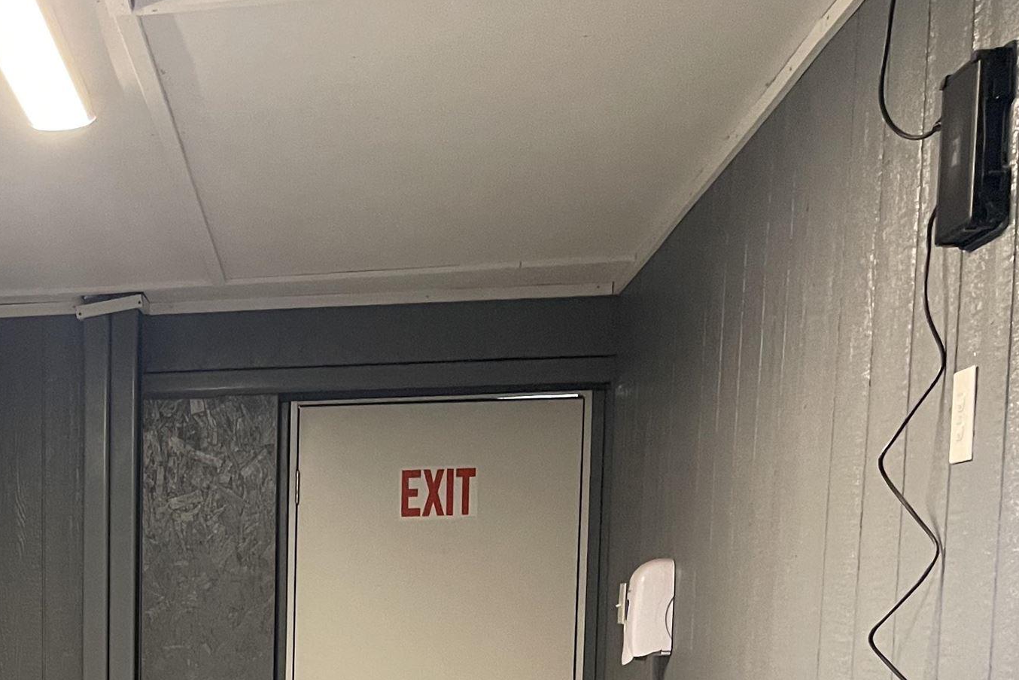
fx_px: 1670
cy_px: 803
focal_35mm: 59
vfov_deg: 21.5
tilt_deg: -6.8
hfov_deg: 31.2
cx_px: -22
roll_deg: +0.6
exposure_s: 1/60
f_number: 1.6
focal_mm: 5.1
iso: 400
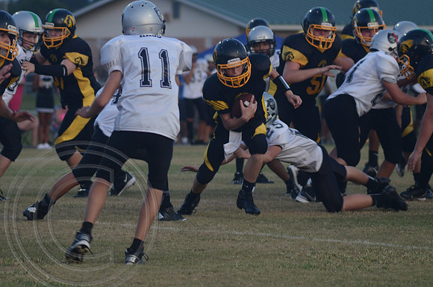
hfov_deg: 6.9
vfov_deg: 4.6
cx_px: 216
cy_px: 144
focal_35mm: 300
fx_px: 3600
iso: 800
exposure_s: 1/320
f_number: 5.6
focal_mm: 200
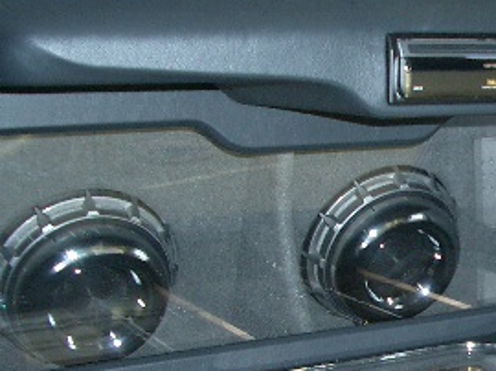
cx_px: 496
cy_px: 242
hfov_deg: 22.7
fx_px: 1188
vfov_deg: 17.7
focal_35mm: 83
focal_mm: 5.8
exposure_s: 1/40
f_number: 2.6
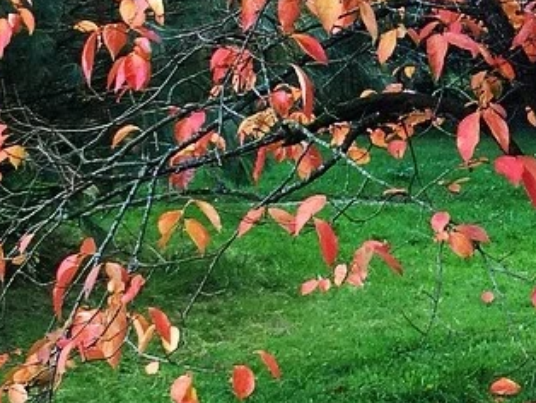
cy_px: 58
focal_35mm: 134
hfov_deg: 14.5
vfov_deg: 11.0
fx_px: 2076
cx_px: 500
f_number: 2.2
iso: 25
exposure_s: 1/33
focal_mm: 4.15
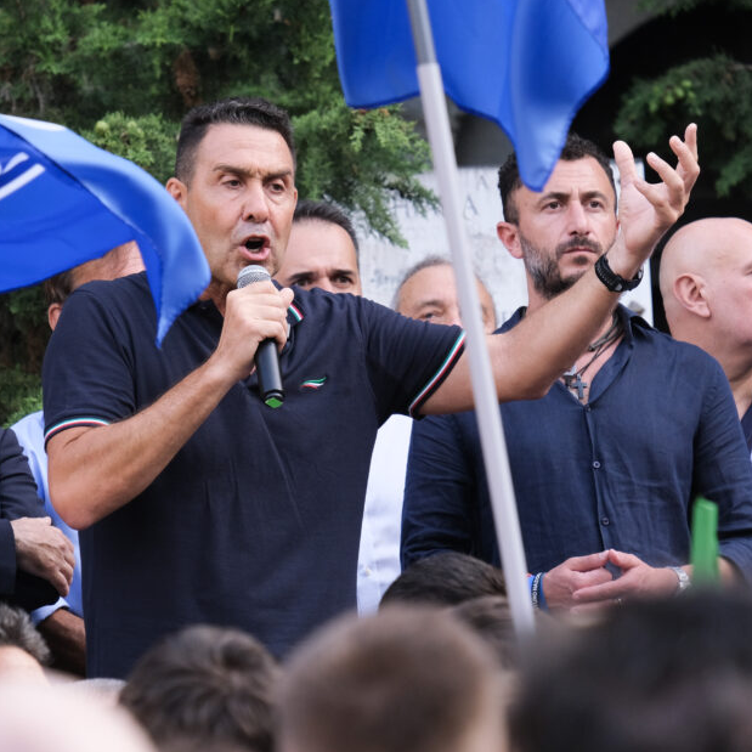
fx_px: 8504
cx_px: 278
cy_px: 372
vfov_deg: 5.1
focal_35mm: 346
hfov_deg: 5.1
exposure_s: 1/320
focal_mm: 164
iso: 800
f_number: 5
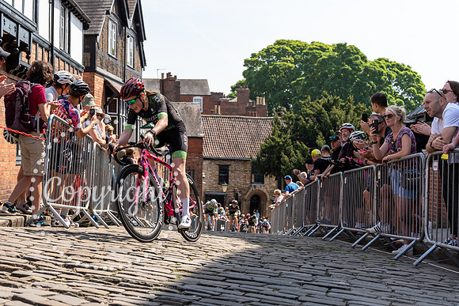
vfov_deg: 23.8
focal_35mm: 57
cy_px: 156
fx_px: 727
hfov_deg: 34.7
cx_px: 148
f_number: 3.5
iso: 160
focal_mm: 38
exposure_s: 1/2500
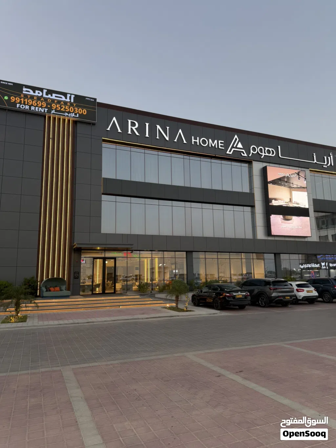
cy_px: 224
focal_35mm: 24
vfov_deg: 71.6
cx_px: 168
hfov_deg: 56.8
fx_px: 311
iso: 50
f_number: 1.78
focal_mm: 6.76
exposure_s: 1/100
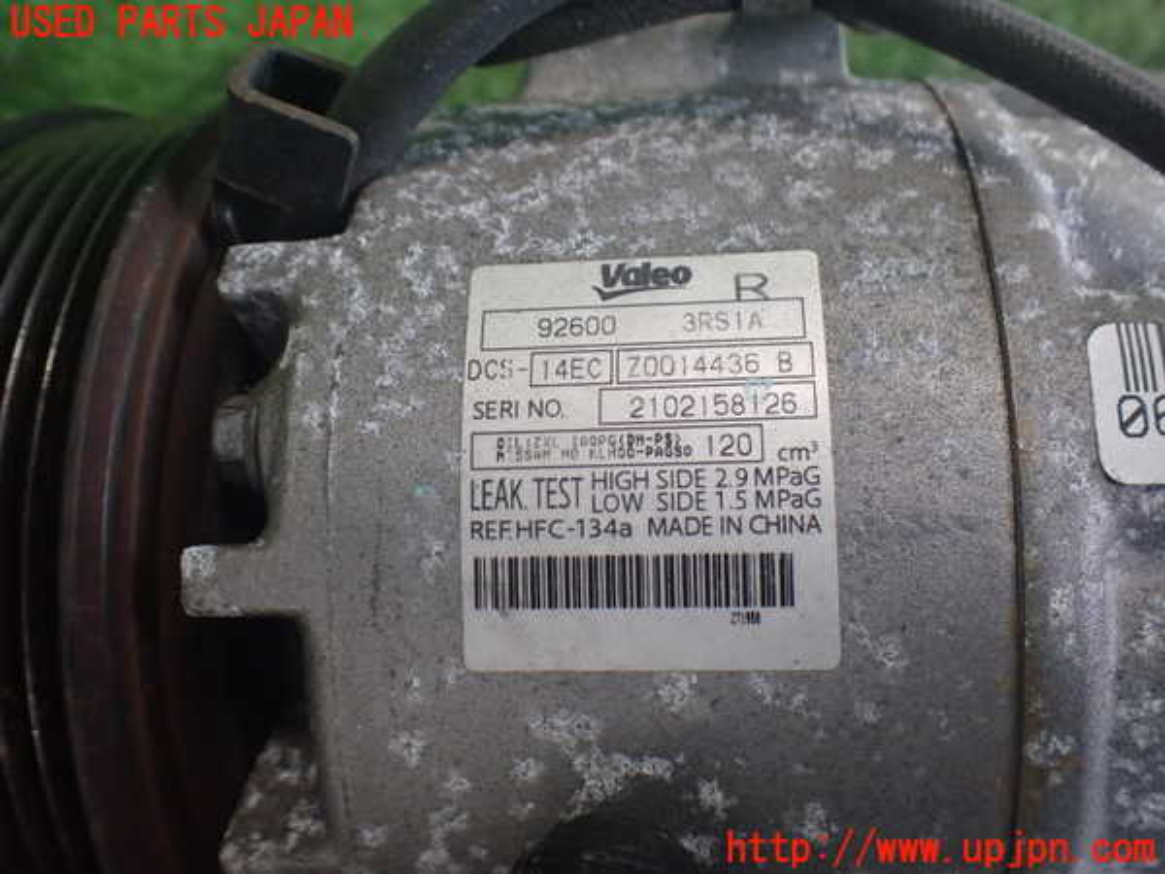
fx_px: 1010
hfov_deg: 60.0
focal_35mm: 30
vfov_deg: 46.8
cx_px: 582
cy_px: 437
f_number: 2.3
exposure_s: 1/125
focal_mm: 5.4
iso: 500
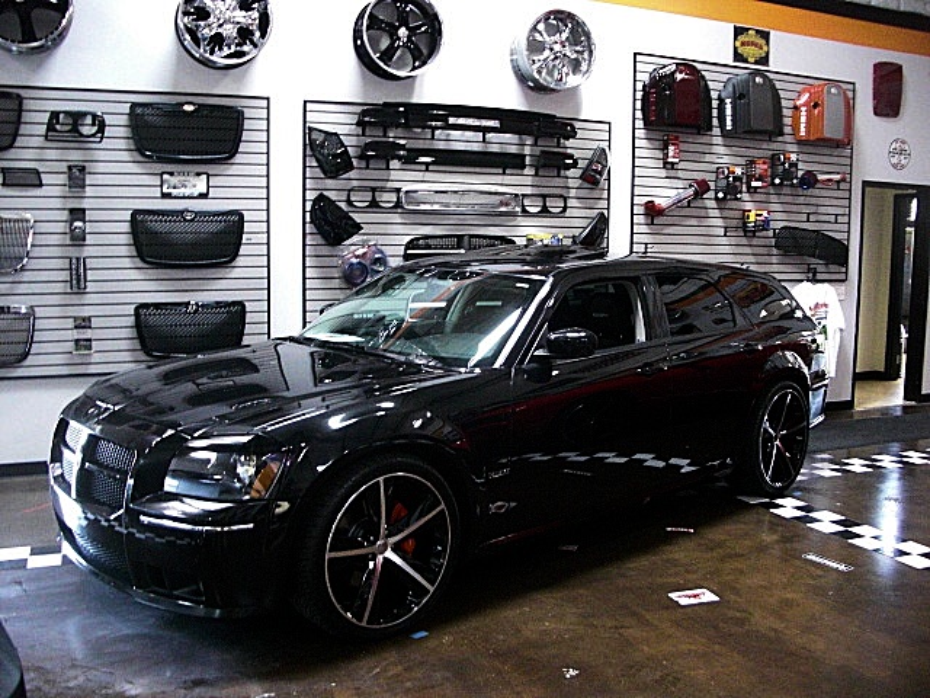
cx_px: 465
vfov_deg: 39.7
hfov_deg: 51.4
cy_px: 349
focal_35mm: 36
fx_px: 967
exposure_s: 1/60
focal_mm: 6.3
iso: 800
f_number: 2.8
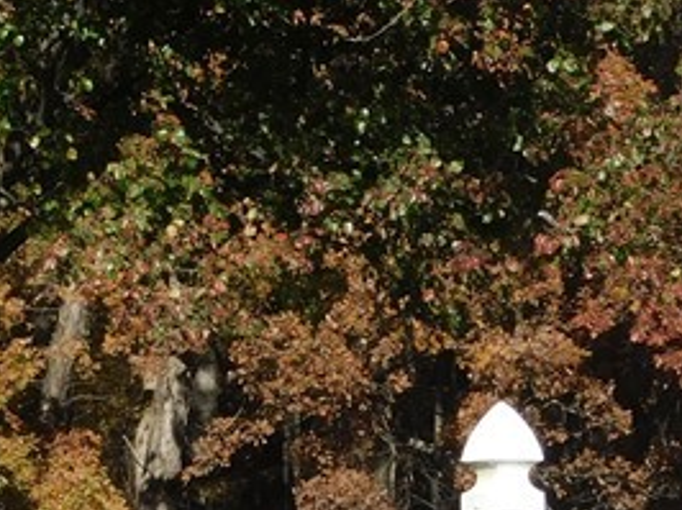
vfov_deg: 4.8
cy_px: 438
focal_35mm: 308
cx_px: -549
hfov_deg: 6.3
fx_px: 6063
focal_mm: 14.2
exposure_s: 1/800
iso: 125
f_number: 4.4
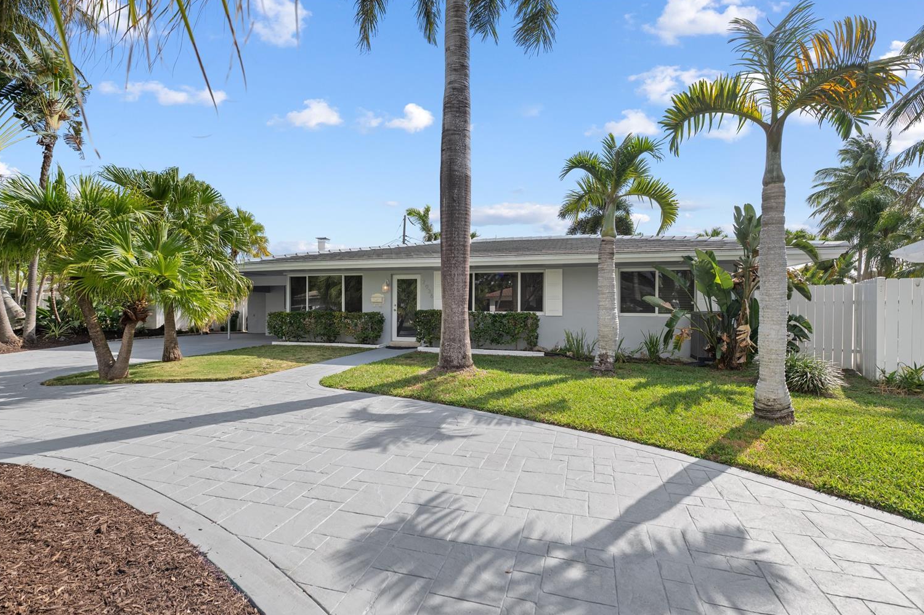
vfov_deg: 73.7
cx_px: 464
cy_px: 323
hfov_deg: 96.8
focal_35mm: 16
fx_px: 411
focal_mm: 15
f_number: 7.1
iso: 250
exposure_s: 1/320
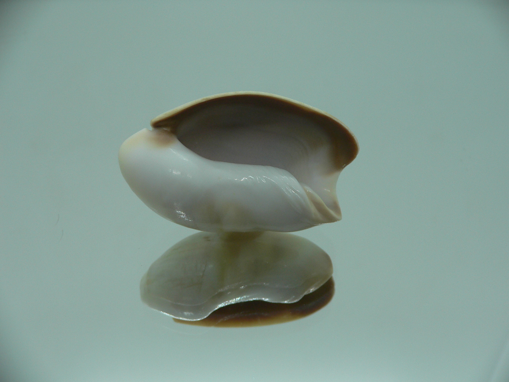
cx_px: 254
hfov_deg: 52.6
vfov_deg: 40.7
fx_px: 515
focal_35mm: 35
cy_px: 191
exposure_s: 1/60
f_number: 2.8
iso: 80
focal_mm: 4.6
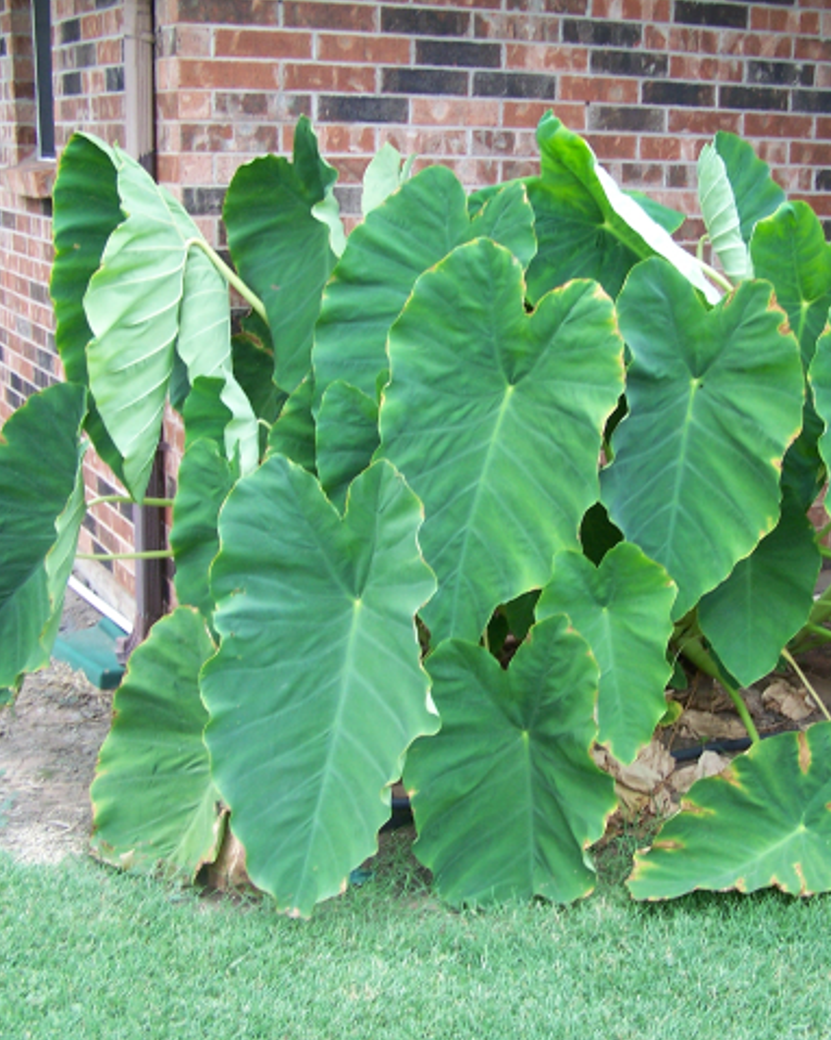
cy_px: 519
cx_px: 566
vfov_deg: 37.4
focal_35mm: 50
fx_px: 1538
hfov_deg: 30.0
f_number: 2.8
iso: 80
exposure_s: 1/125
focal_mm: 6.3
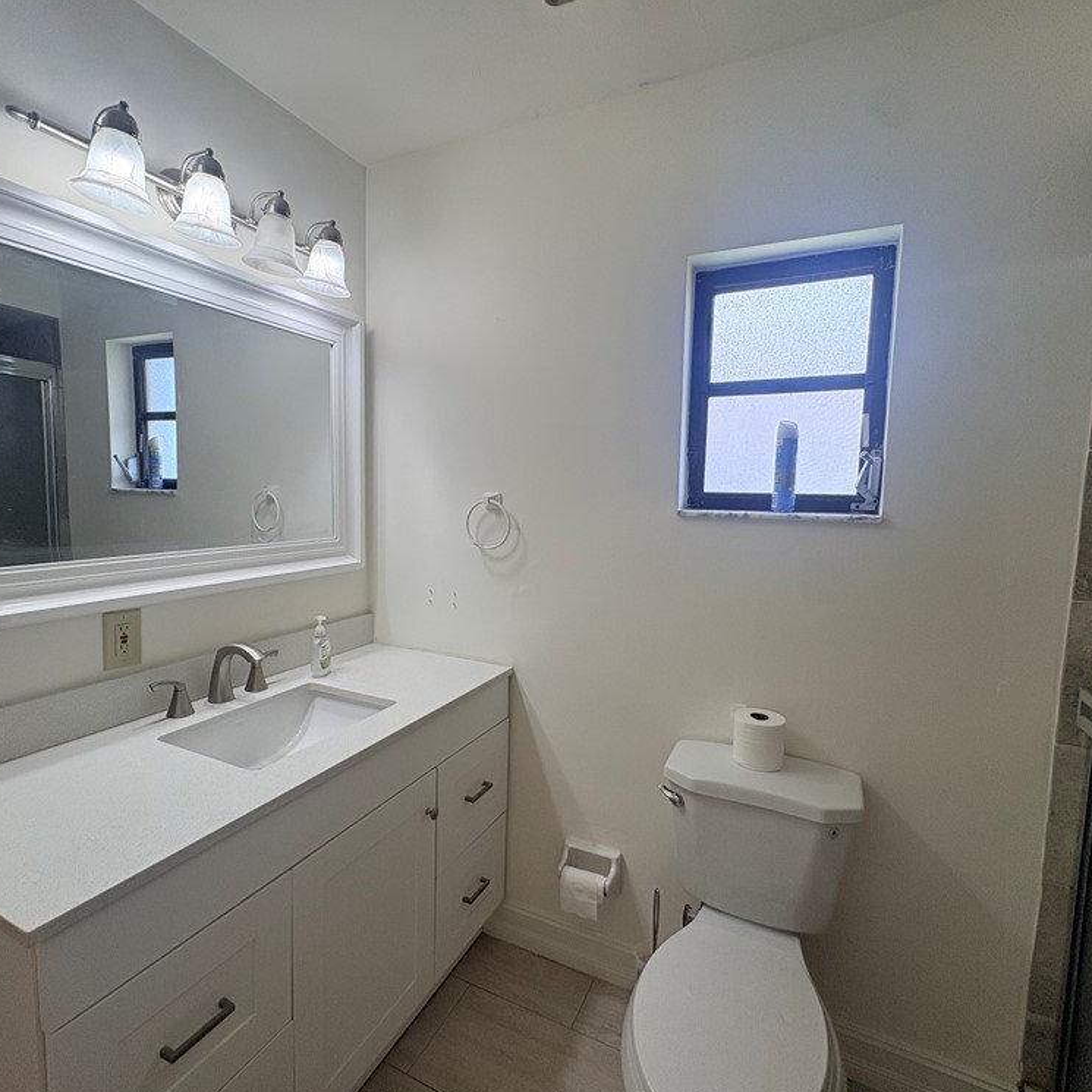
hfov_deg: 83.9
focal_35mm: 17
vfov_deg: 84.0
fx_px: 607
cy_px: 548
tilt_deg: -5.1
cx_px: 517
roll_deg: +0.1
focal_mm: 2.22
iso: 64
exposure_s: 1/126
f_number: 2.2
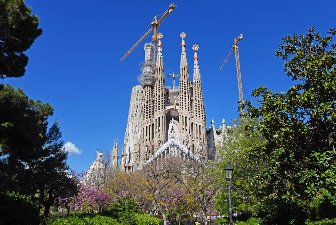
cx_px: 168
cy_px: 112
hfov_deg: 61.9
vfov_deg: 43.7
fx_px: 280
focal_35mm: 30
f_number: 10
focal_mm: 30
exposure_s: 1/320
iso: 100
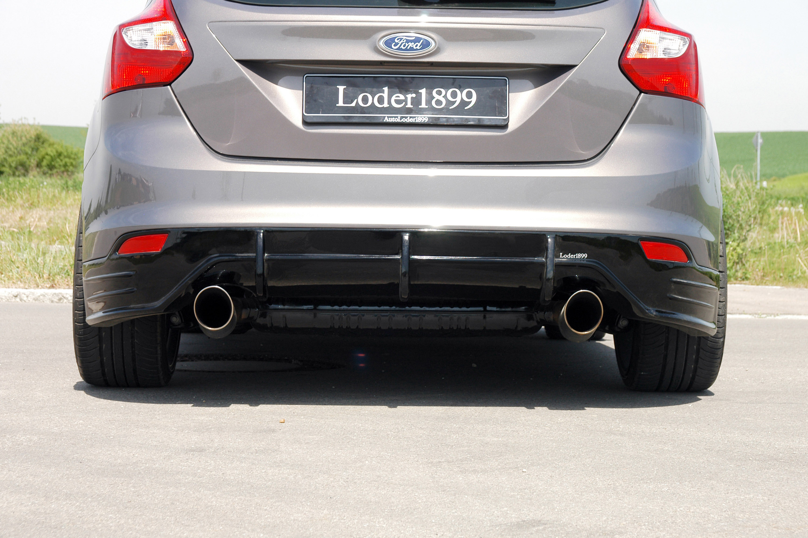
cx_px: 404
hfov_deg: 22.6
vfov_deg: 15.2
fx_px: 2018
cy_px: 269
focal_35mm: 90
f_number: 8
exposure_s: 1/250
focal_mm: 60
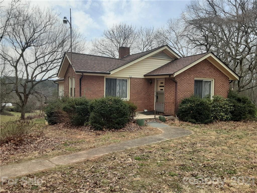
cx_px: 128
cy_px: 96
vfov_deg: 51.4
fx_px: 200
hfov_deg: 65.3
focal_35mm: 27
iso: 40
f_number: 1.9
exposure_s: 1/983
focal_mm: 2.91
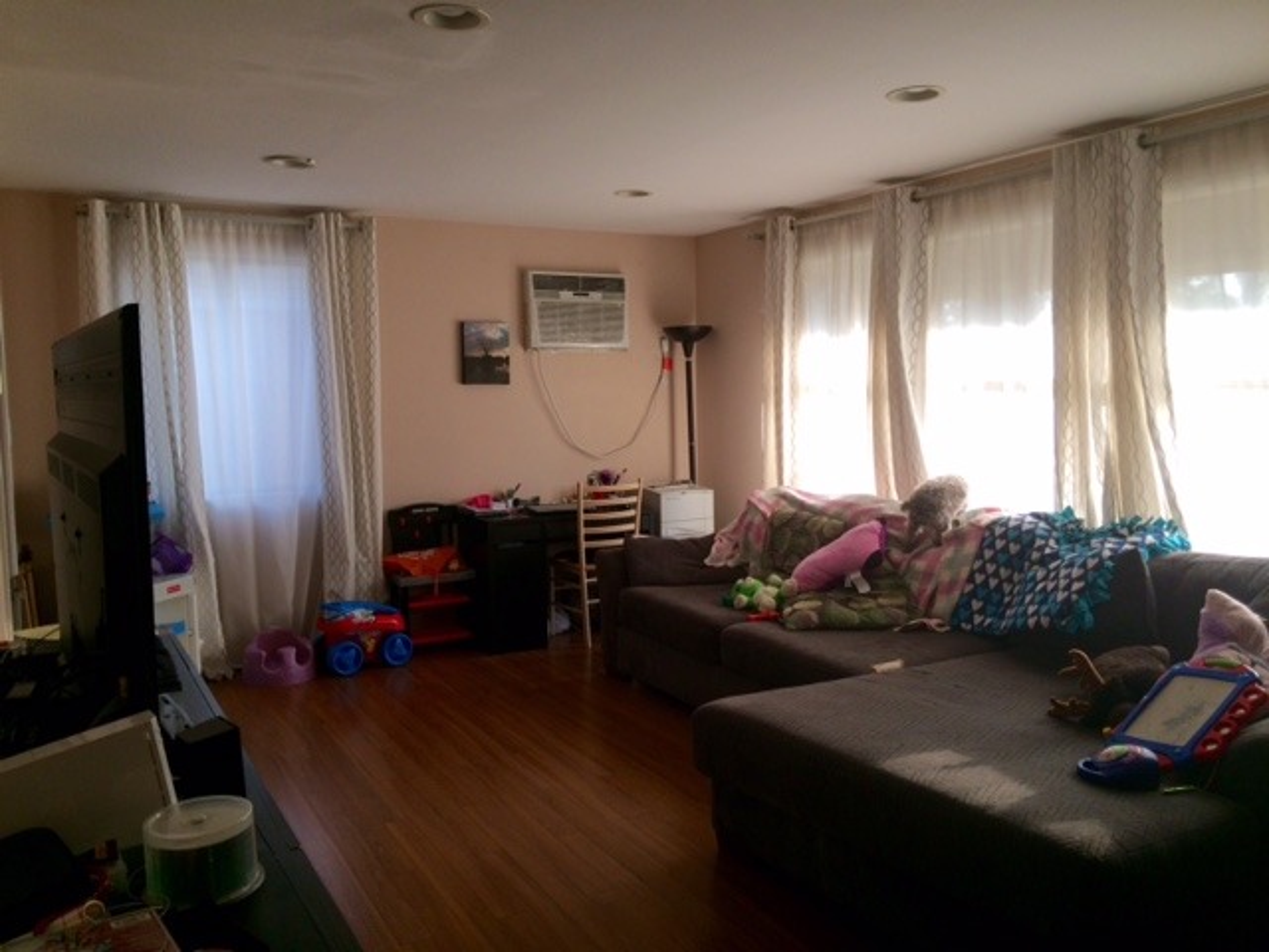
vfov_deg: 48.2
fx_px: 1063
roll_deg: +2.0
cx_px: 634
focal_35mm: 29
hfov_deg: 61.7
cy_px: 476
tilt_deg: -4.4
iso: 50
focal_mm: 4.15
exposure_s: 1/120
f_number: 2.2
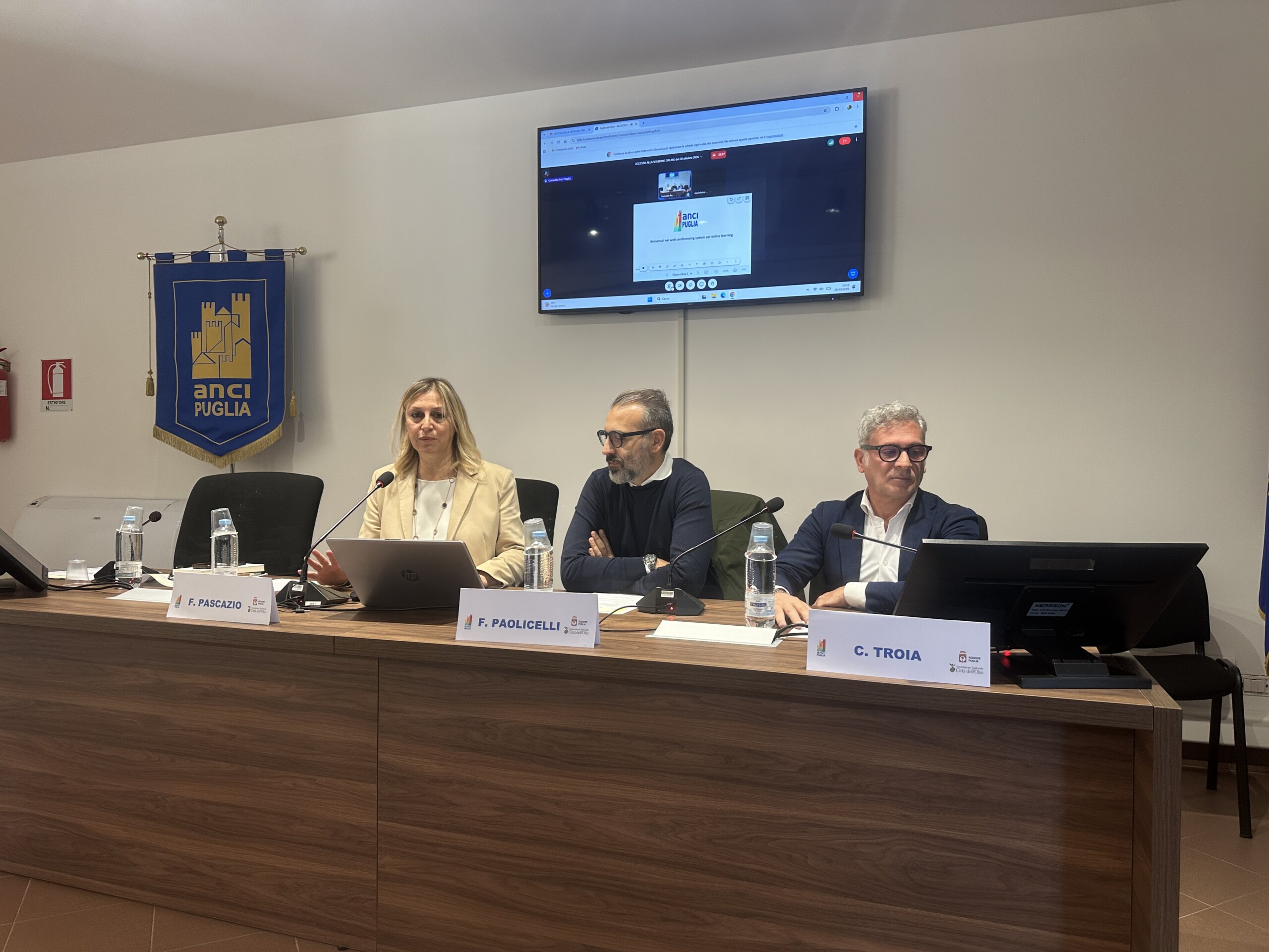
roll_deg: -0.4
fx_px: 880
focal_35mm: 24
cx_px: 634
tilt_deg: +0.0
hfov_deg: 71.6
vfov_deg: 56.8
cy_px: 476
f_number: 1.78
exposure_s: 1/50
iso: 125
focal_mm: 6.86
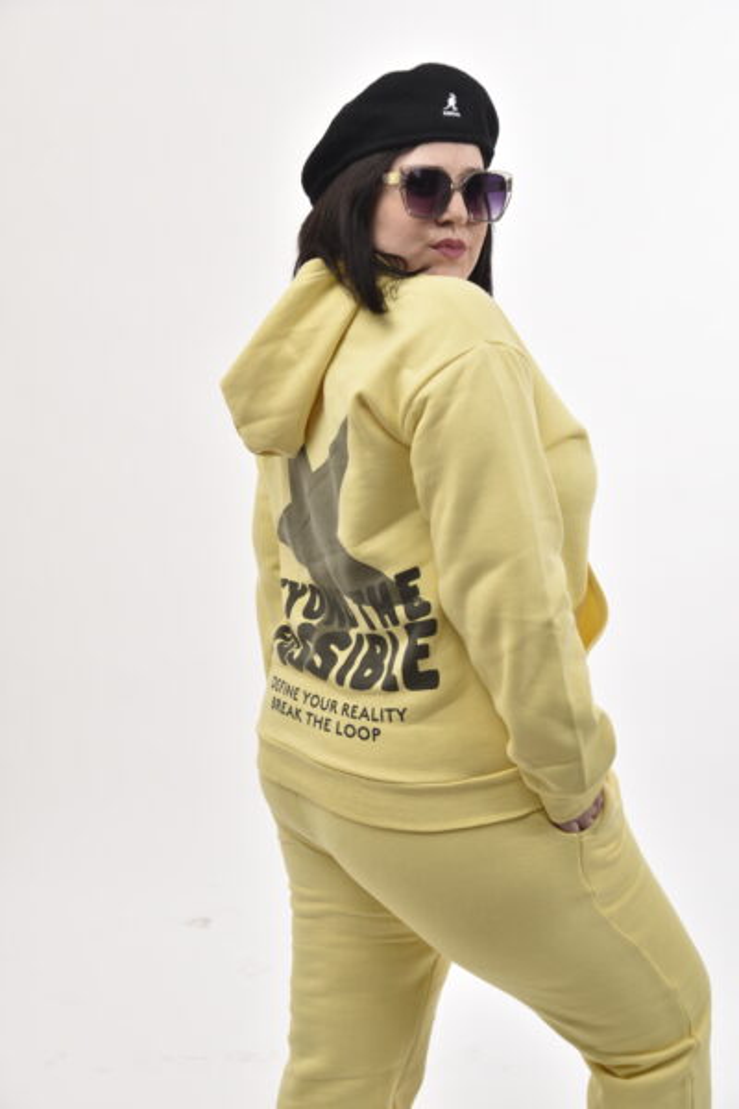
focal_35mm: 50
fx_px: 1539
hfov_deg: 27.0
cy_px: 554
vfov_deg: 39.6
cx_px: 370
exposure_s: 1/125
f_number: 6.3
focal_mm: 50
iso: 80
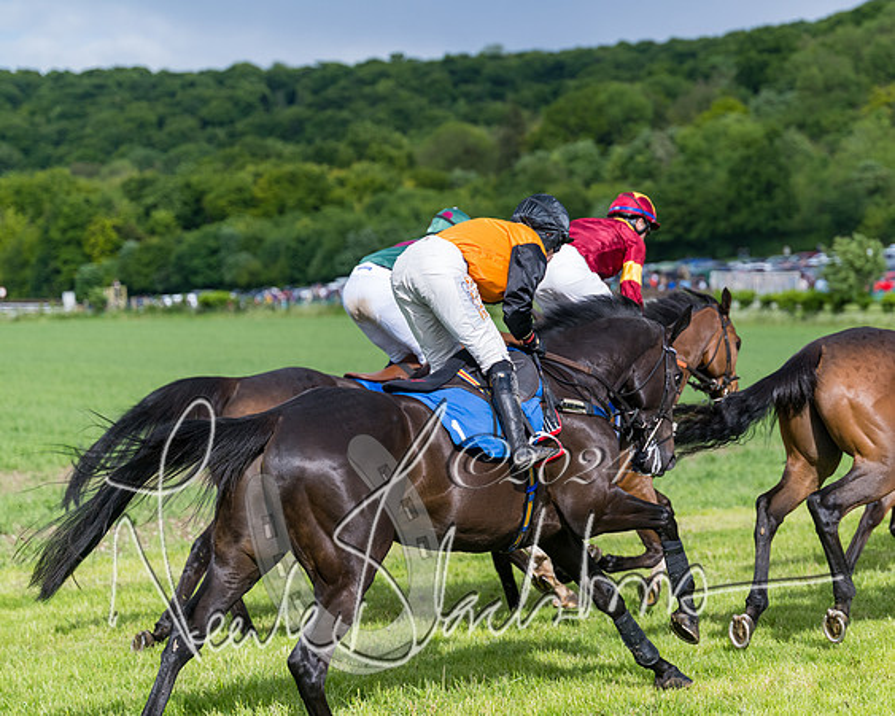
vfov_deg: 11.9
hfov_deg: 14.9
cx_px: 537
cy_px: 358
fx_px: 3429
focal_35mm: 130
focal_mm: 115
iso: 400
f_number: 4
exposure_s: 1/4000
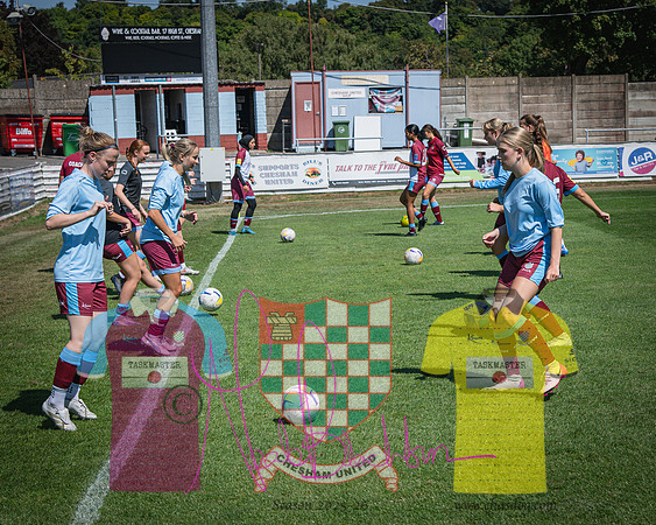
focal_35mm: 73
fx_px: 1418
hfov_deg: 26.0
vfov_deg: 20.9
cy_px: 304
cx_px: 397
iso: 200
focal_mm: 37
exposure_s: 1/3200
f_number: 4
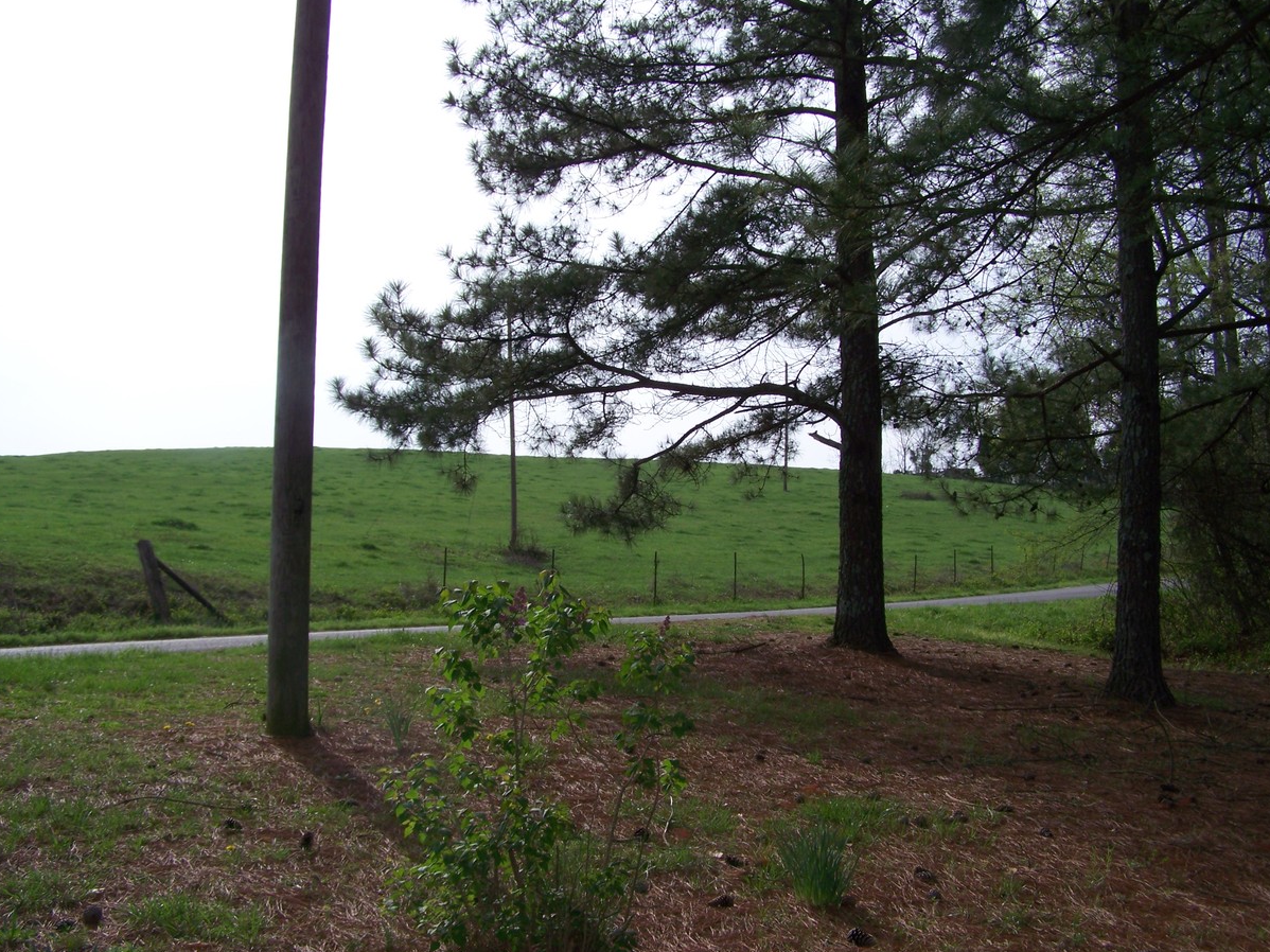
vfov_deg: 36.8
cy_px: 469
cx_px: 638
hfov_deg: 47.9
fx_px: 1431
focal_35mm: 39
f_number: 4
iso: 64
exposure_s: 1/800
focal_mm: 6.3
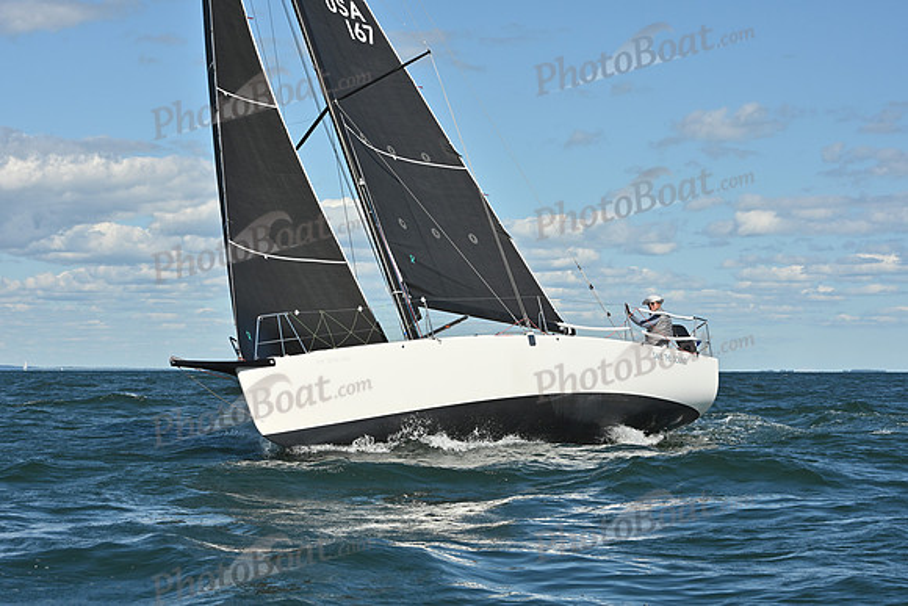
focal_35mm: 95
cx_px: 454
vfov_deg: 14.4
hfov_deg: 21.5
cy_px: 303
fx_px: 2397
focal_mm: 95
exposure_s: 1/1250
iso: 320
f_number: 9
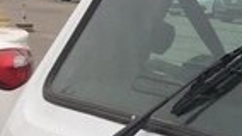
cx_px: 481
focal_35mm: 147
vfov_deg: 8.0
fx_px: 944
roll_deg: -1.5
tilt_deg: -14.9
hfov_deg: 12.8
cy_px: 235
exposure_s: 1/444
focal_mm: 4.15
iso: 32
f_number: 2.2
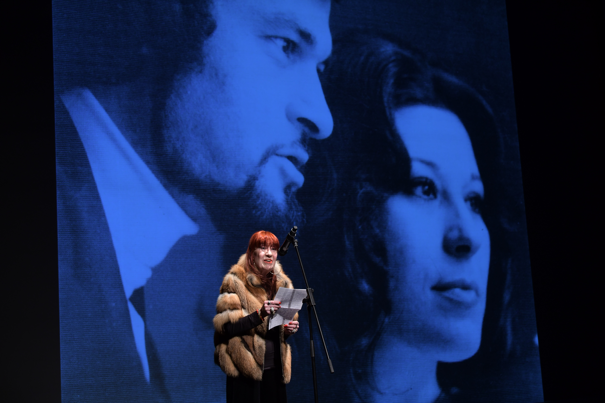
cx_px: 302
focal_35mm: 70
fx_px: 1176
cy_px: 202
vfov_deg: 19.5
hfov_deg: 28.8
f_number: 4
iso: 1000
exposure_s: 1/80
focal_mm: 70
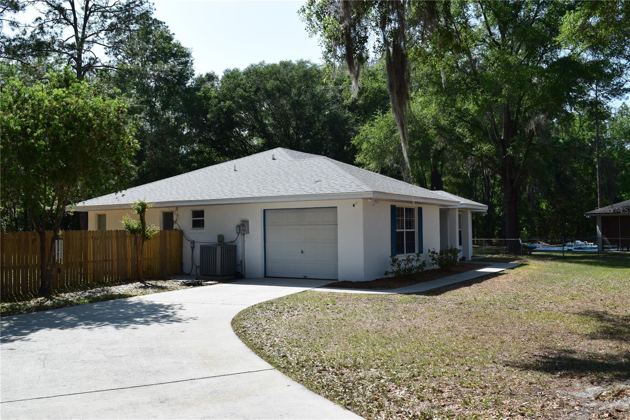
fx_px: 577
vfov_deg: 40.0
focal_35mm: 33
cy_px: 210
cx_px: 315
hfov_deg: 57.2
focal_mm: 22
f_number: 11
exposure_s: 1/500
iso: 400
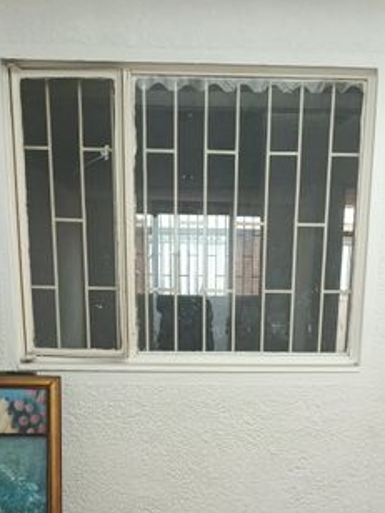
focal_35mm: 52
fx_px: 771
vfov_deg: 33.9
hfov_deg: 28.0
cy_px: 504
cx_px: 222
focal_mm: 5.24
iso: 171
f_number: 1.7
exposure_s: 1/120
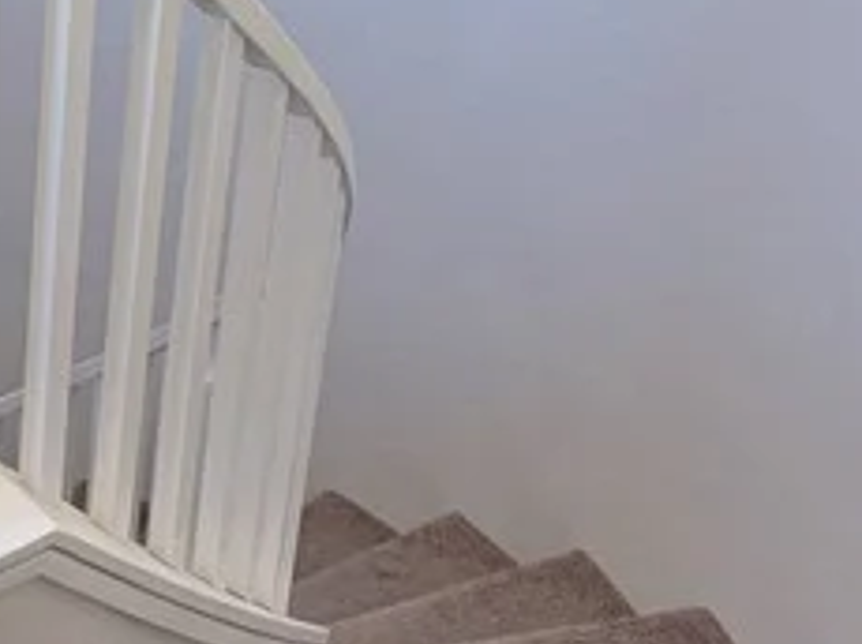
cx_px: -30
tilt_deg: -25.4
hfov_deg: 17.9
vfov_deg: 13.6
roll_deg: -1.9
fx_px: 2662
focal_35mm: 107
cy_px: -37
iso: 100
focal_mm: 6.76
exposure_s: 1/223
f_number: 1.78
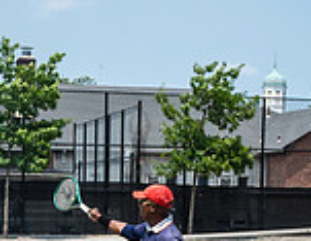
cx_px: 125
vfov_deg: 12.6
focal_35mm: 116
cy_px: 317
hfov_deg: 16.8
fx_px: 1055
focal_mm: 24
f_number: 4.5
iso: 200
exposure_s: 1/2000
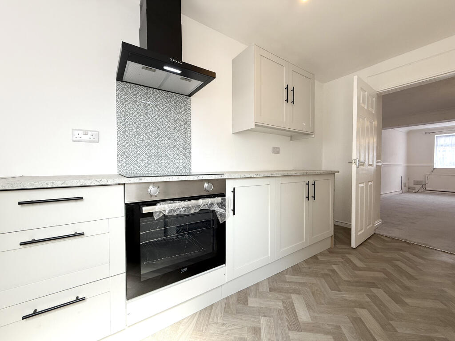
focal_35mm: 14
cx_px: 228
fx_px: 184
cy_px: 170
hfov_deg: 102.1
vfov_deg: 85.7
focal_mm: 2.22
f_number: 2.2
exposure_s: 1/100
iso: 50
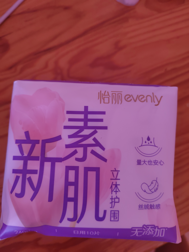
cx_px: 94
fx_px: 167
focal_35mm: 23
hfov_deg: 58.9
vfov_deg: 73.9
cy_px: 126
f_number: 1.9
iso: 3675
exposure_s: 1/60
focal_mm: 5.52
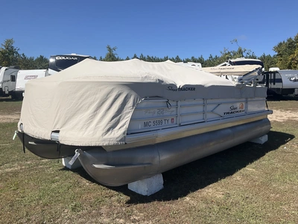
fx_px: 250
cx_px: 149
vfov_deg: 48.2
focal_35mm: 29
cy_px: 112
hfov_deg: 61.7
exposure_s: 1/2667
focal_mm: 3
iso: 25
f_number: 1.8
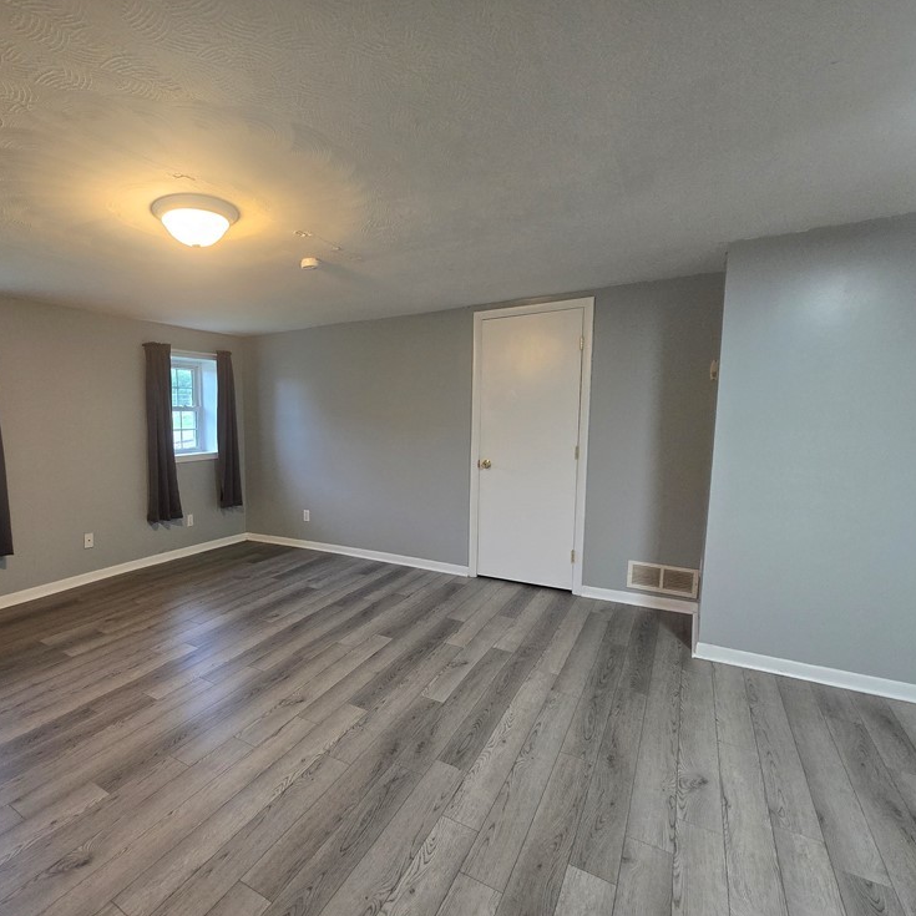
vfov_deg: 87.4
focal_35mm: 16
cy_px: 470
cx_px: 332
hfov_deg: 85.4
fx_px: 479
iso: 500
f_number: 2.2
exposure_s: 1/60
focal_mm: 2.2
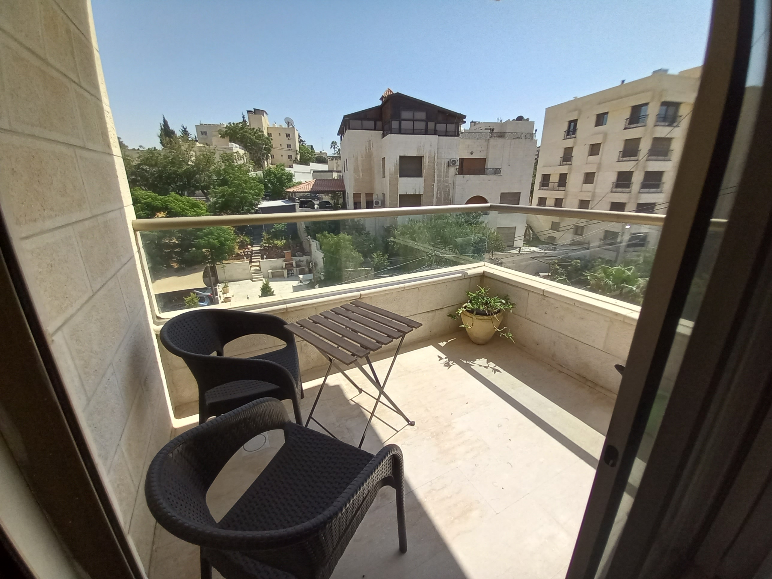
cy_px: 290
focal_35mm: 13
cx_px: 386
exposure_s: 1/1110
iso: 40
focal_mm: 1.13
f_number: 2.2
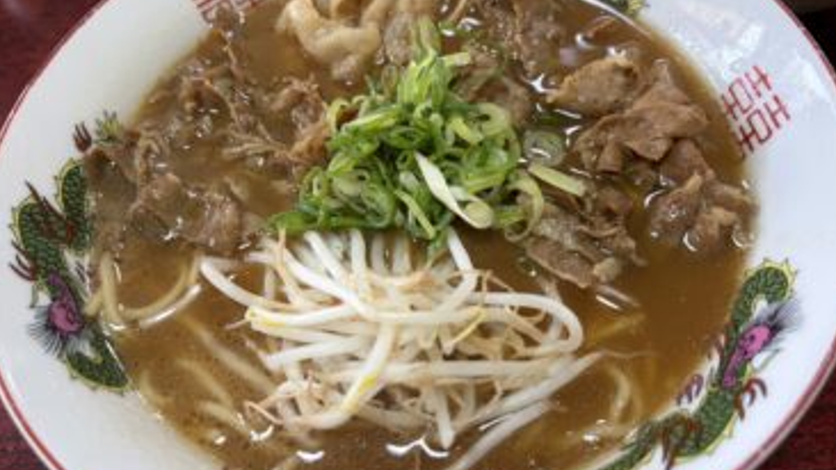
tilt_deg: -58.7
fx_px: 643
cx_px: 421
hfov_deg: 66.1
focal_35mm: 29
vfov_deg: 40.2
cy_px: 241
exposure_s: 1/120
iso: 64
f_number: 1.6
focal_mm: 5.96
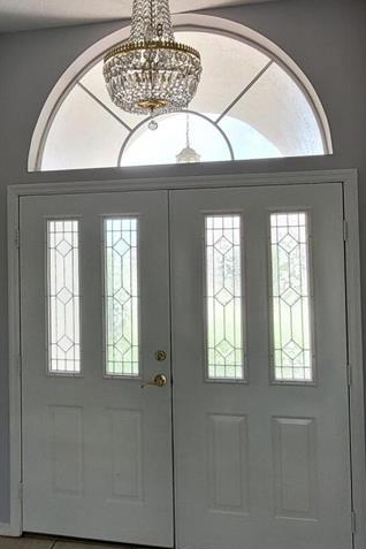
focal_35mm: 34
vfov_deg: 55.5
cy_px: 231
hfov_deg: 38.5
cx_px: 123
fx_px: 518
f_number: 2.2
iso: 64
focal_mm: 1.74
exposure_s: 1/119
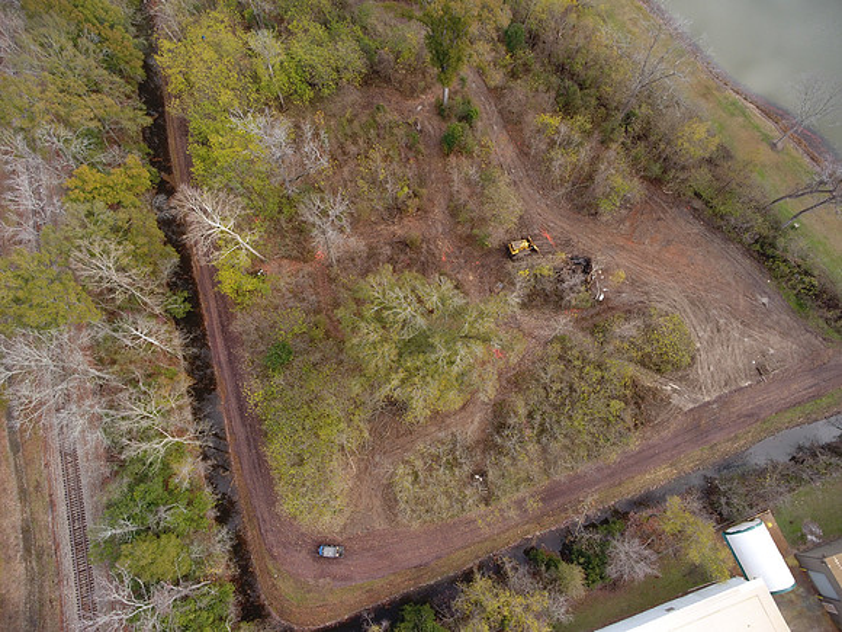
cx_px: 421
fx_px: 486
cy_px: 316
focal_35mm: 20
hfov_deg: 81.7
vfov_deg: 66.0
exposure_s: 1/248
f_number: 2.8
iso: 100
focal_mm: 3.61
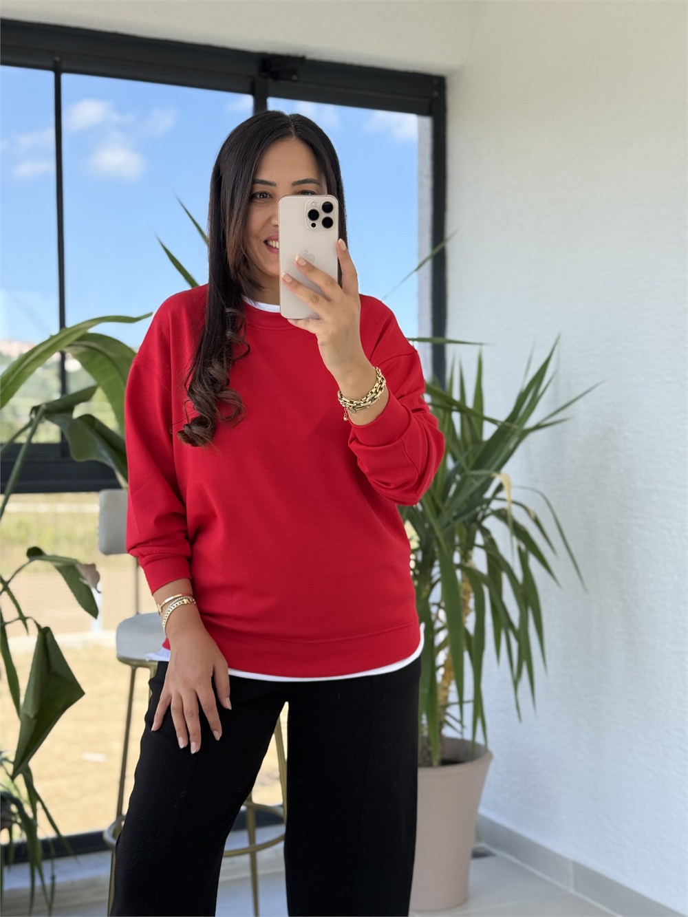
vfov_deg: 39.7
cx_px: 344
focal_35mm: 48
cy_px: 458
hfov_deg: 30.3
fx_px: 1272
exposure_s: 1/693
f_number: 1.78
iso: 80
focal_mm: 6.76
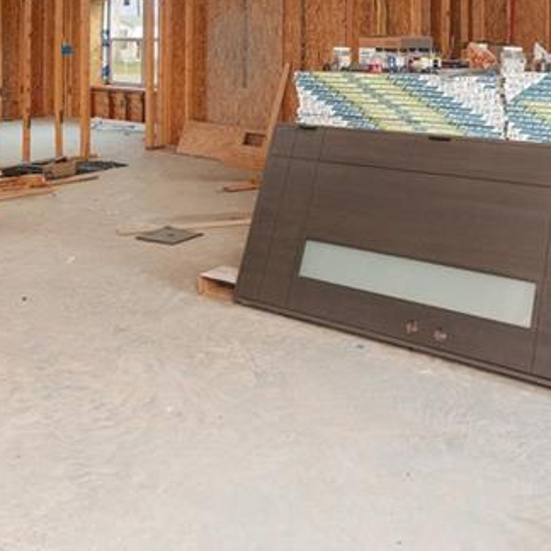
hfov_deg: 39.1
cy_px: 71
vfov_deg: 37.0
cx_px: 306
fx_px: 774
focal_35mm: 43
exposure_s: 1/5
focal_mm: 16
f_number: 7.1
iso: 640
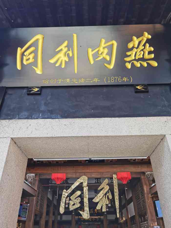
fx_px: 178
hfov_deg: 51.4
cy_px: 114
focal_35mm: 27
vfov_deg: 65.3
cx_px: 86
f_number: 1.9
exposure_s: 1/175
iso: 50
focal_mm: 6.71
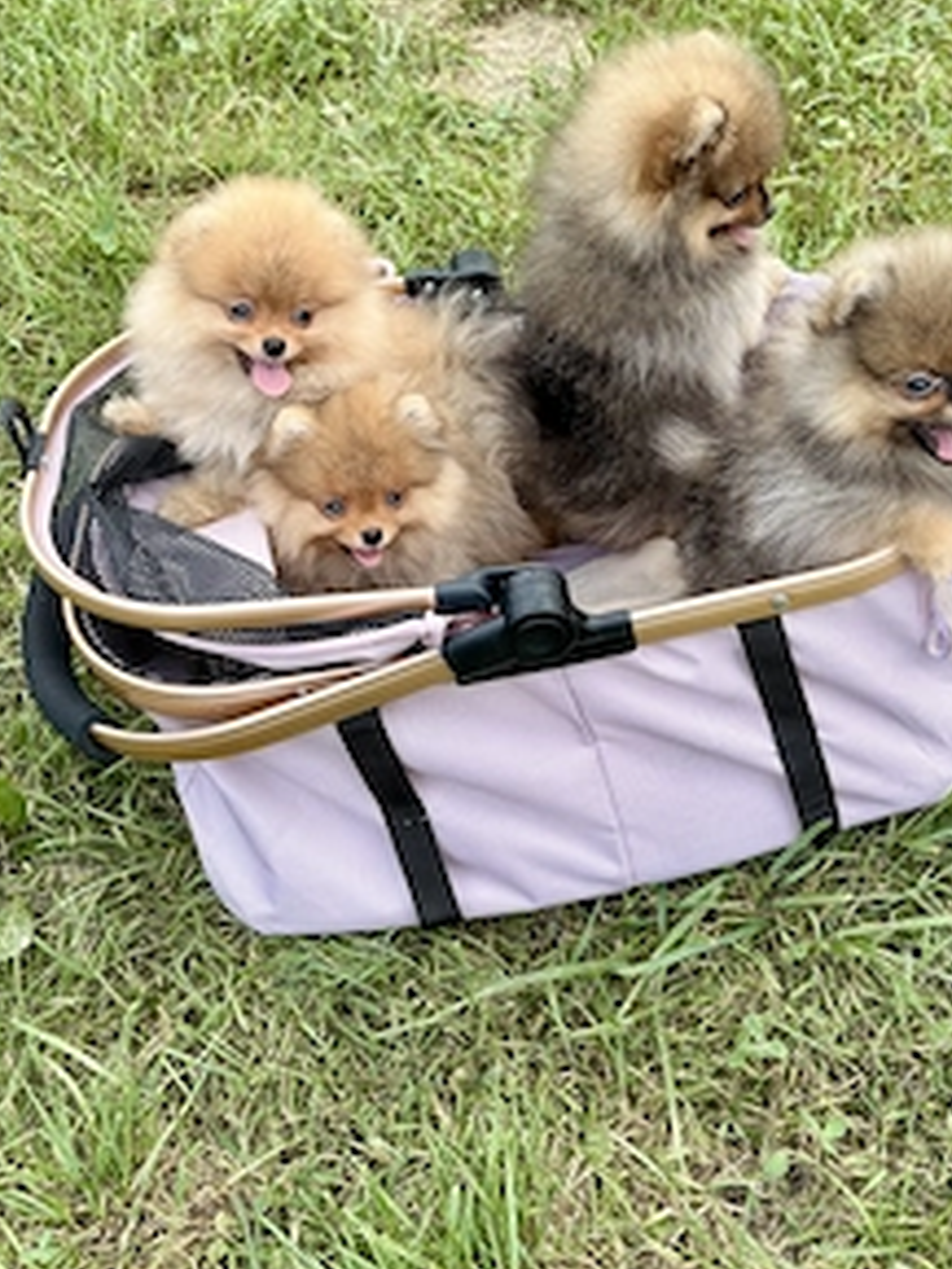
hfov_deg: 39.5
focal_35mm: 36
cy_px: 452
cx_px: 579
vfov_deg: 50.7
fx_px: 1319
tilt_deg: -50.3
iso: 50
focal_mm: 5.96
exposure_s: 1/122
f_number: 1.6
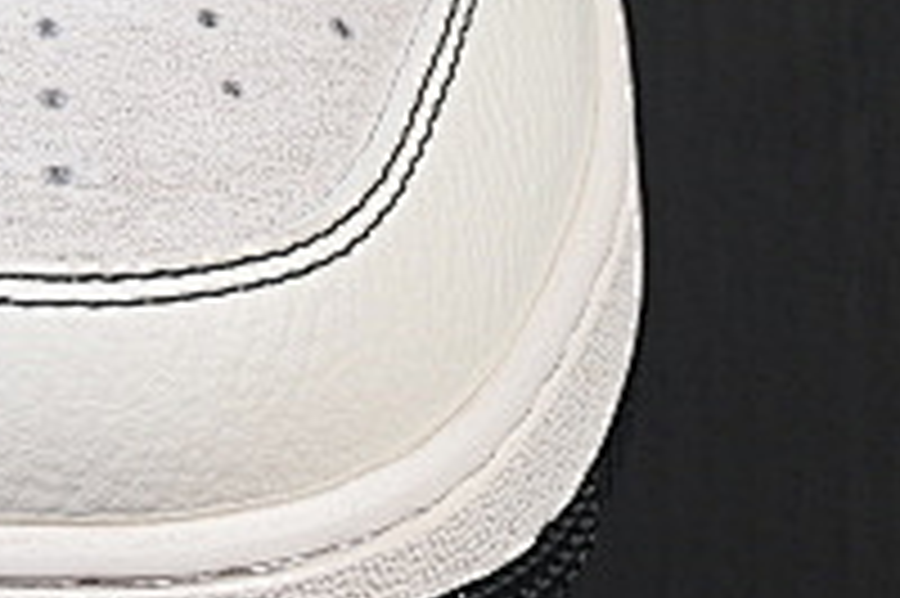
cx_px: -450
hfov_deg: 5.1
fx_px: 10116
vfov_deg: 3.4
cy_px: -211
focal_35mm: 405
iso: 160
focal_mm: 50
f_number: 8
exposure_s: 1/80
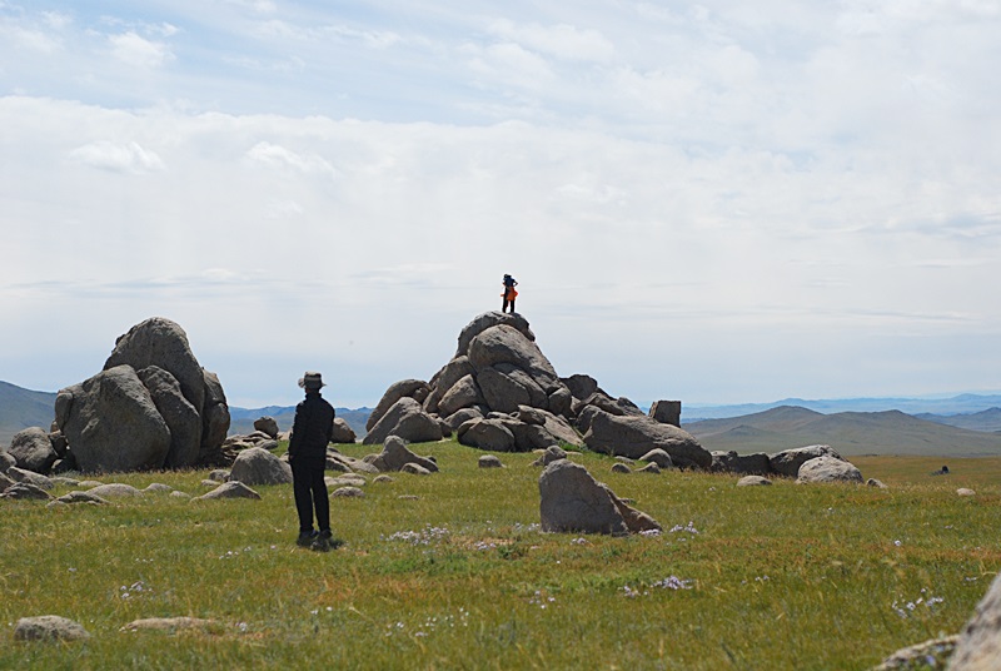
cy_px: 336
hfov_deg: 27.0
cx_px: 500
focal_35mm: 75
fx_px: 2088
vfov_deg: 18.2
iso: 400
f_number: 5.6
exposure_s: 1/4000
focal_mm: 50
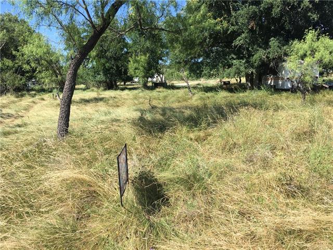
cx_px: 166
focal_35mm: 29
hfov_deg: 61.7
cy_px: 125
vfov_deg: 48.2
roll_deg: +3.2
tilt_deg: -6.4
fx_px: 279
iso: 25
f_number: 2.2
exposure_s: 1/836
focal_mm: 4.15
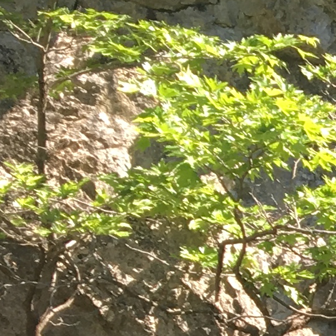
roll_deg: -0.2
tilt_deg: -3.7
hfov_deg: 7.8
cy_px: 556
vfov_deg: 8.8
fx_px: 2108
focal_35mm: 192
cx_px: 1044
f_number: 2.2
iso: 25
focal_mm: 4.15
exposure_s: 1/246
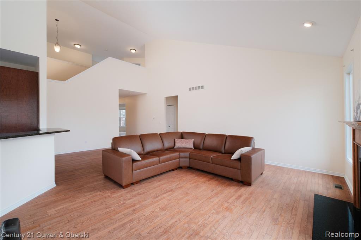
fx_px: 150
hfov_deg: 100.4
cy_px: 120
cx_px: 180
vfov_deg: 77.3
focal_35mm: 15
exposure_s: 1/125
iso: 640
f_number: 6.4
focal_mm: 10
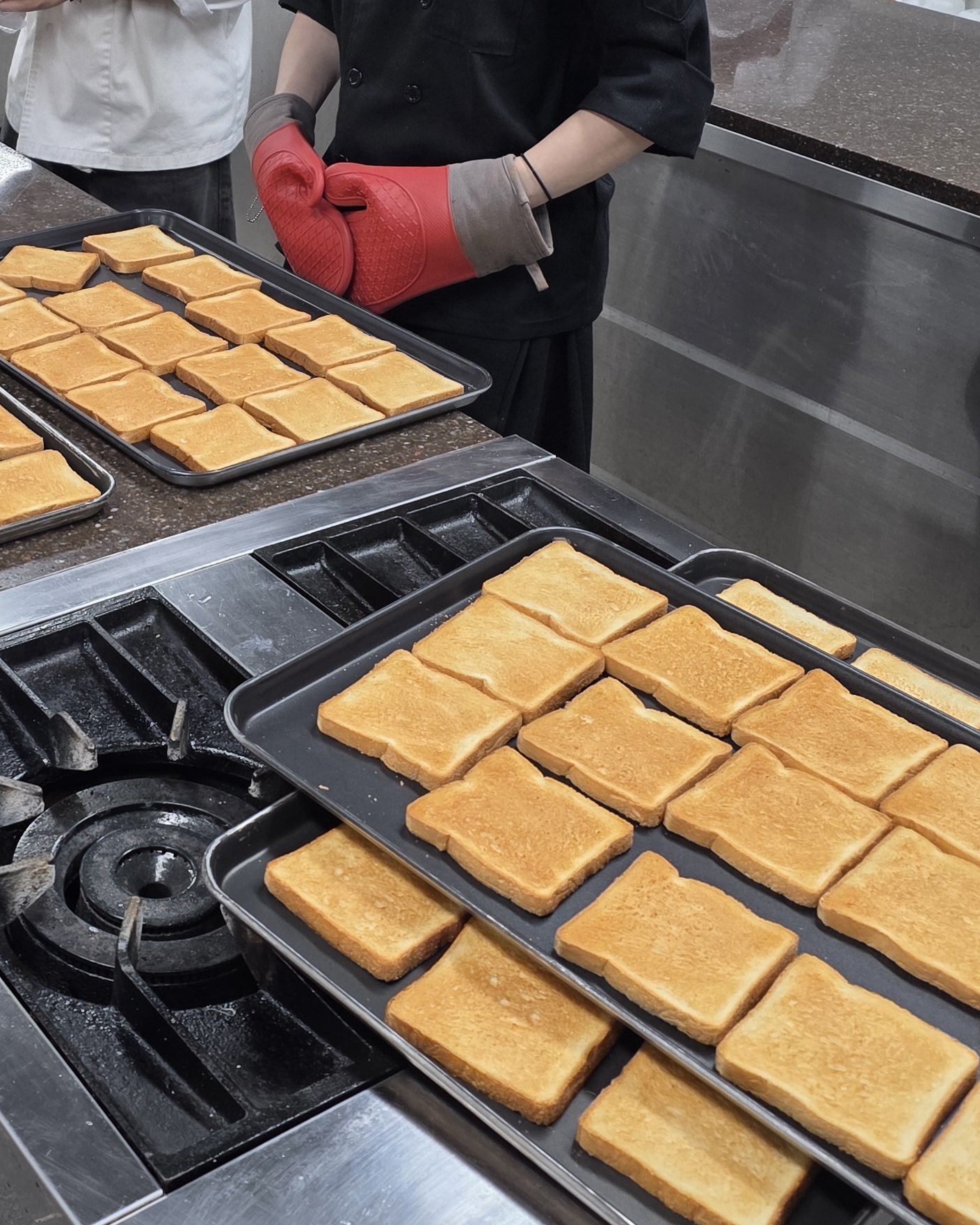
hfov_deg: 28.8
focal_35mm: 51
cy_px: 332
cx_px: 145
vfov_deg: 36.0
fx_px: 1849
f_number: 1.7
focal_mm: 6.3
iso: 125
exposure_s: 1/120
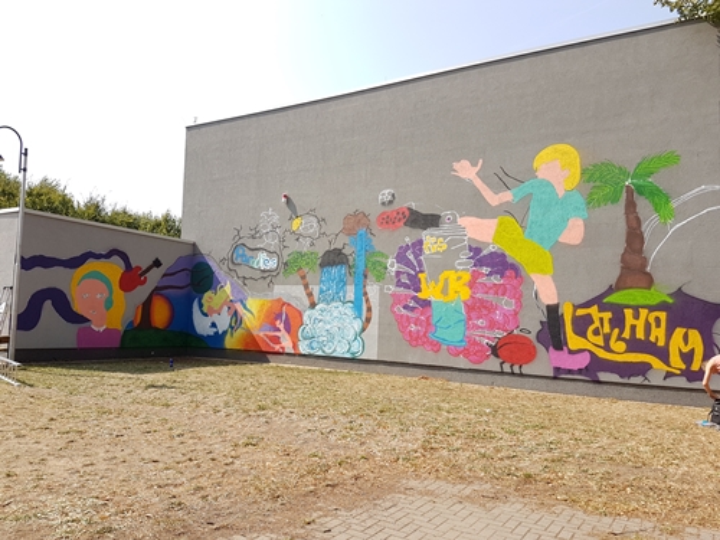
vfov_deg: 53.1
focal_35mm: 26
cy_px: 270
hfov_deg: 67.3
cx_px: 360
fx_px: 541
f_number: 1.7
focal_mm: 4.2
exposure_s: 1/1084
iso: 40
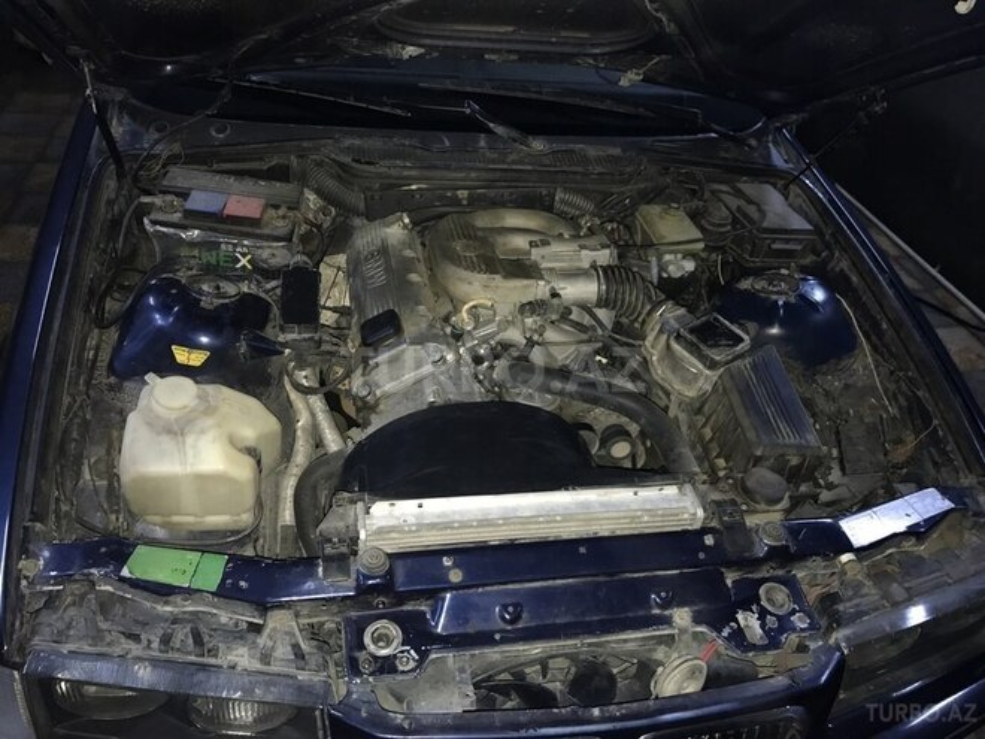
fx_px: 797
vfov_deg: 49.7
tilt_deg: -36.6
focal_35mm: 28
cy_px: 370
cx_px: 492
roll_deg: -9.1
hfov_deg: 63.4
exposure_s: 1/17
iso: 64
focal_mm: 3.99
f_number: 1.8
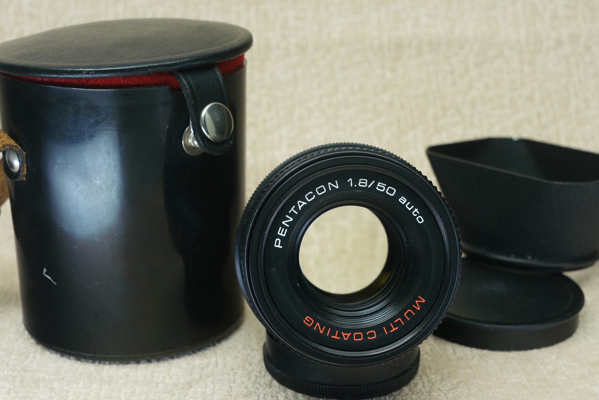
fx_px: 1016
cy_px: 200
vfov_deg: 22.3
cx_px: 300
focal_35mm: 61
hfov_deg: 32.9
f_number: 9
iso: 100
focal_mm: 41
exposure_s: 1.3
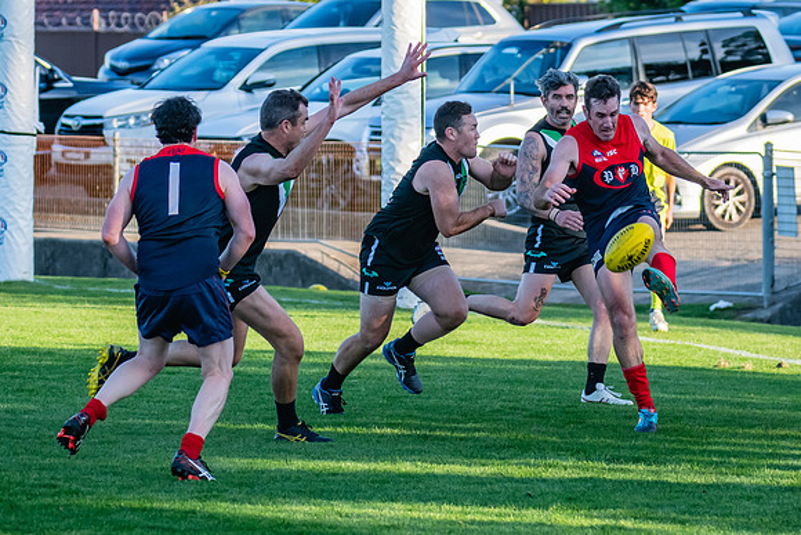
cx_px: 565
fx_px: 7265
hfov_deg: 6.3
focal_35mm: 326
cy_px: 232
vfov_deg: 4.2
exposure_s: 1/1600
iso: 800
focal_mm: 170
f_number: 5.6
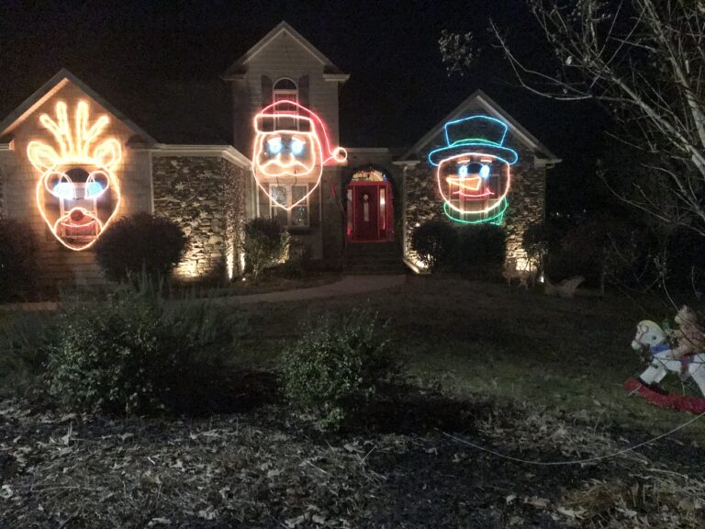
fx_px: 570
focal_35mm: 28
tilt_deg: -5.9
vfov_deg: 49.7
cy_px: 264
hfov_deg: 63.4
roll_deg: +0.0
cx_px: 352
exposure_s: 1/15
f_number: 1.8
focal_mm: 3.99
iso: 1250
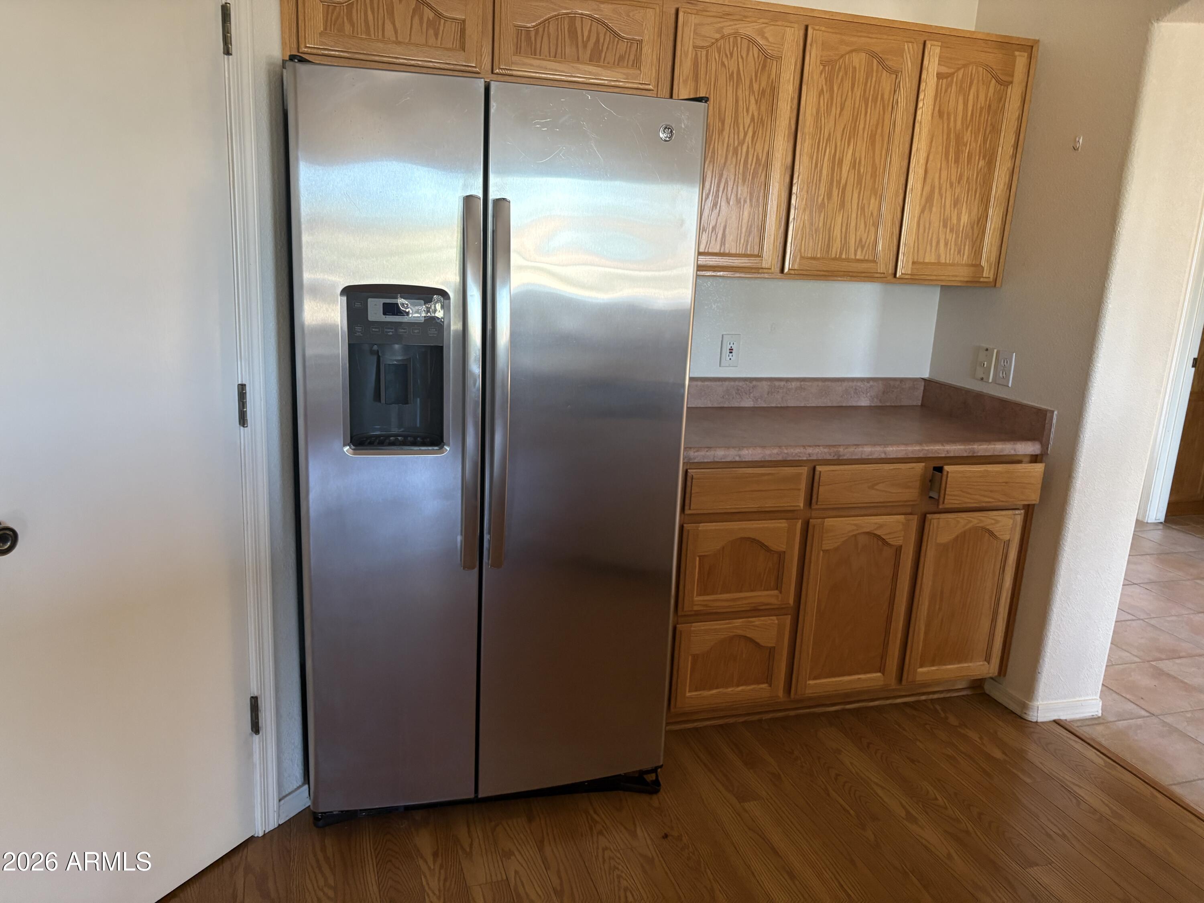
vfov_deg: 53.1
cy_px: 452
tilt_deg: -13.4
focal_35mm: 26
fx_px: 904
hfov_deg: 67.3
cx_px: 602
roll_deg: -2.5
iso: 200
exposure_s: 1/60
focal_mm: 5.96
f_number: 1.6
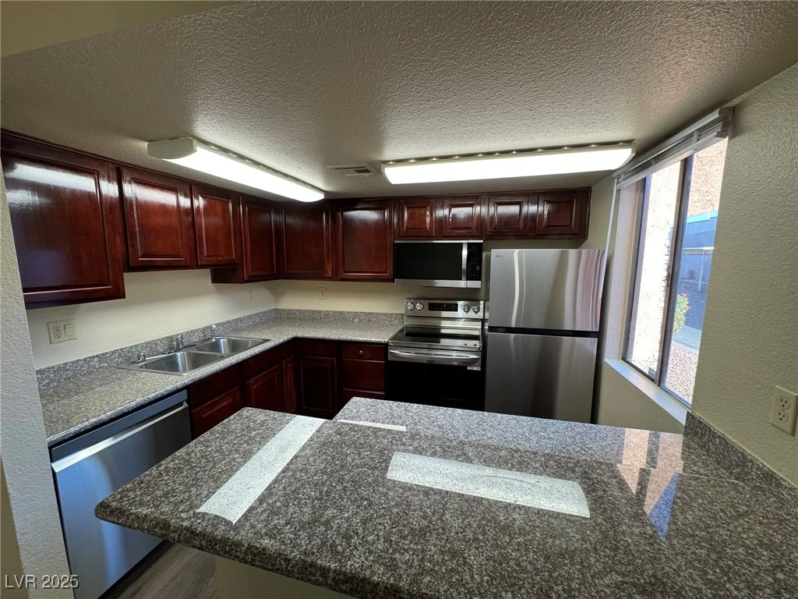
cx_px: 399
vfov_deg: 85.7
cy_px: 300
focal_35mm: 14
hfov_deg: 102.1
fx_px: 323
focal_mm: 2.22
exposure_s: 1/120
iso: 250
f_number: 2.2
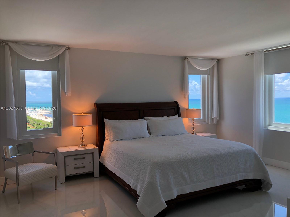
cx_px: 145
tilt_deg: -0.5
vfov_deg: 49.7
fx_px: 235
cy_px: 108
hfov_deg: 63.4
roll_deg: +0.9
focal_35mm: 28
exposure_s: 1/128
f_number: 1.8
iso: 20
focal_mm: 3.99
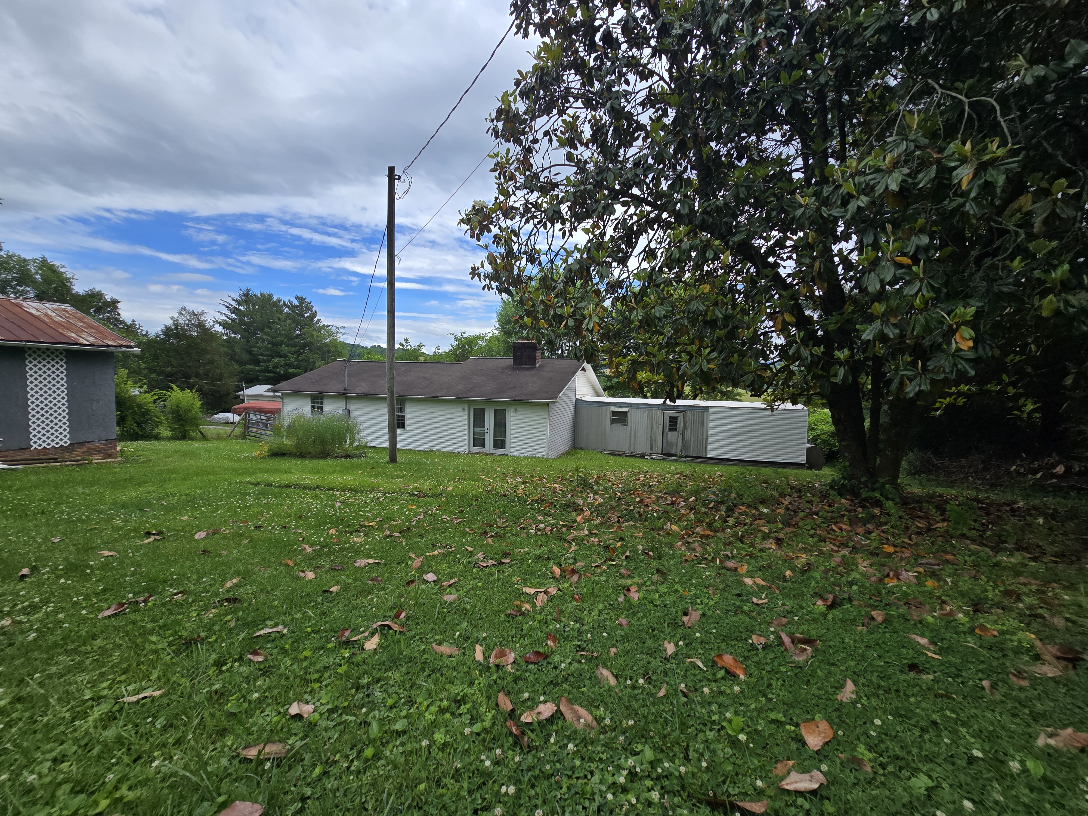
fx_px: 409
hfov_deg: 106.2
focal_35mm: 13
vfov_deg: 89.9
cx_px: 544
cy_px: 408
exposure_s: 1/2049
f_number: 2.2
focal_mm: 2.2
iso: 50
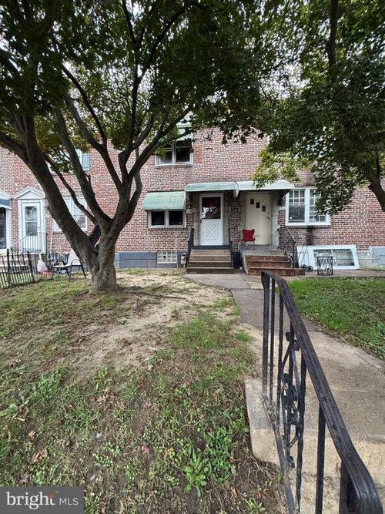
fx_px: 208
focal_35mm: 14
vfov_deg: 102.1
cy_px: 257
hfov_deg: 85.7
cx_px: 192
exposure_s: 1/99
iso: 160
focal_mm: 2.22
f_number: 2.2
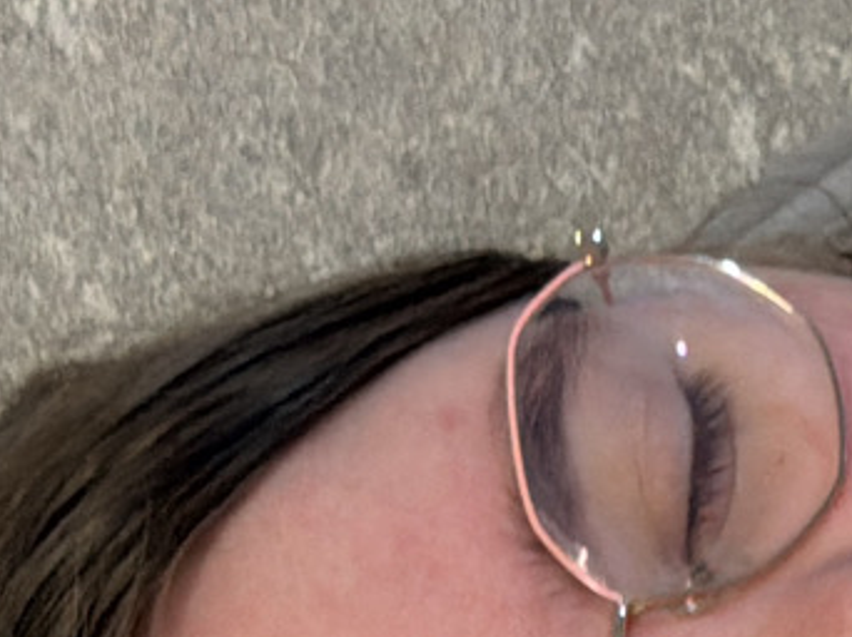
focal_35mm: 281
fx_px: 6911
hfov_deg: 6.9
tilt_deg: -33.8
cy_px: 1207
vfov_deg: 5.2
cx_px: 1564
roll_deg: +19.1
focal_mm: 6.76
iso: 200
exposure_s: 1/33
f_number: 1.78
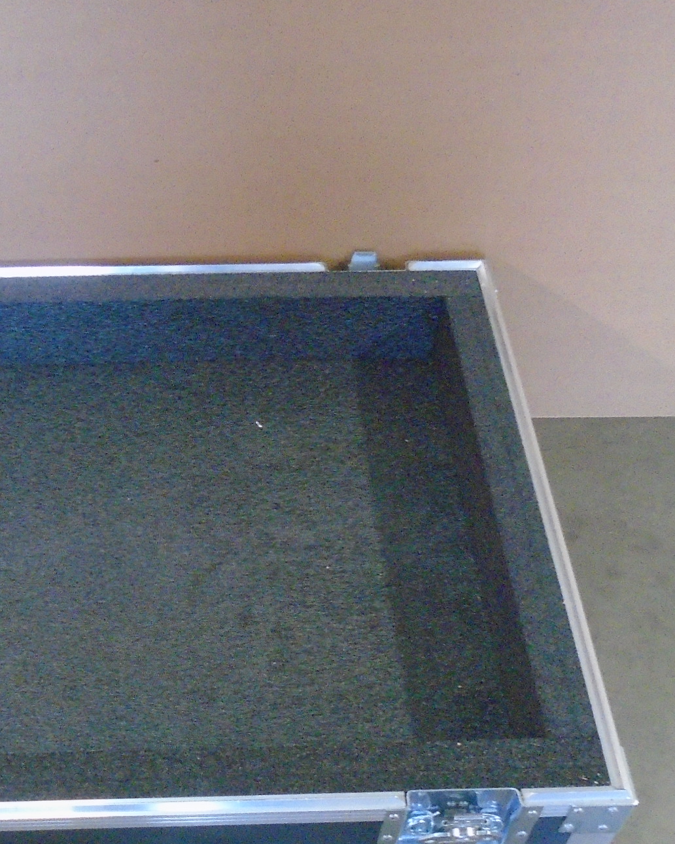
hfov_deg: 29.3
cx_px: 188
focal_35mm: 51
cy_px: 543
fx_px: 1274
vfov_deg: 36.4
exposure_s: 1/25
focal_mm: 4.6
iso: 800
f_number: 3.2
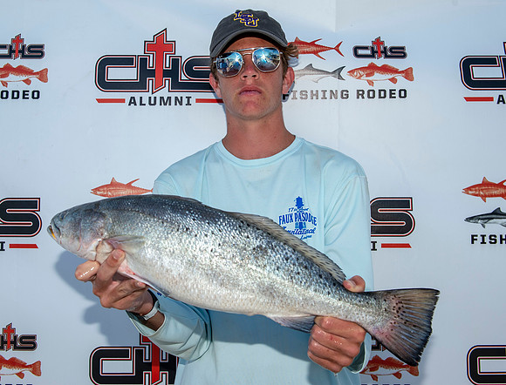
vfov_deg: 32.2
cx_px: 241
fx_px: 667
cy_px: 156
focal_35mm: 45
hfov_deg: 41.5
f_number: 7.1
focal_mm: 34
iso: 50
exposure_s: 1/125
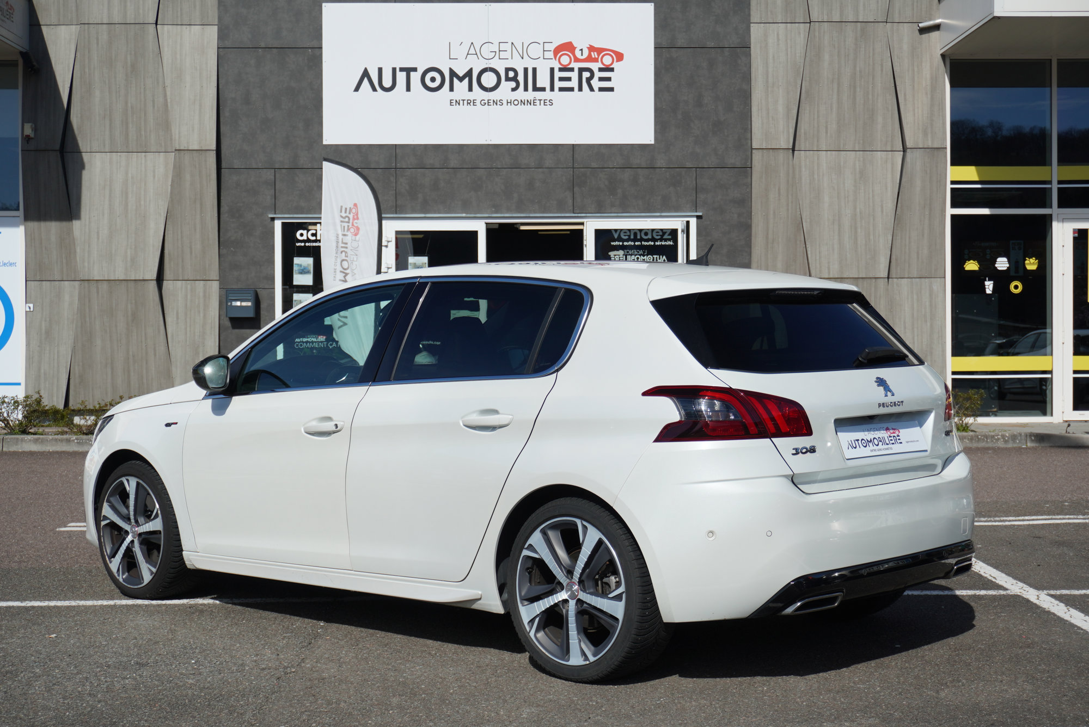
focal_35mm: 54
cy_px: 364
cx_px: 544
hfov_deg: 36.9
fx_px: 1634
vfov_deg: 25.1
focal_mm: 36
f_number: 5.6
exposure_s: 1/400
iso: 100
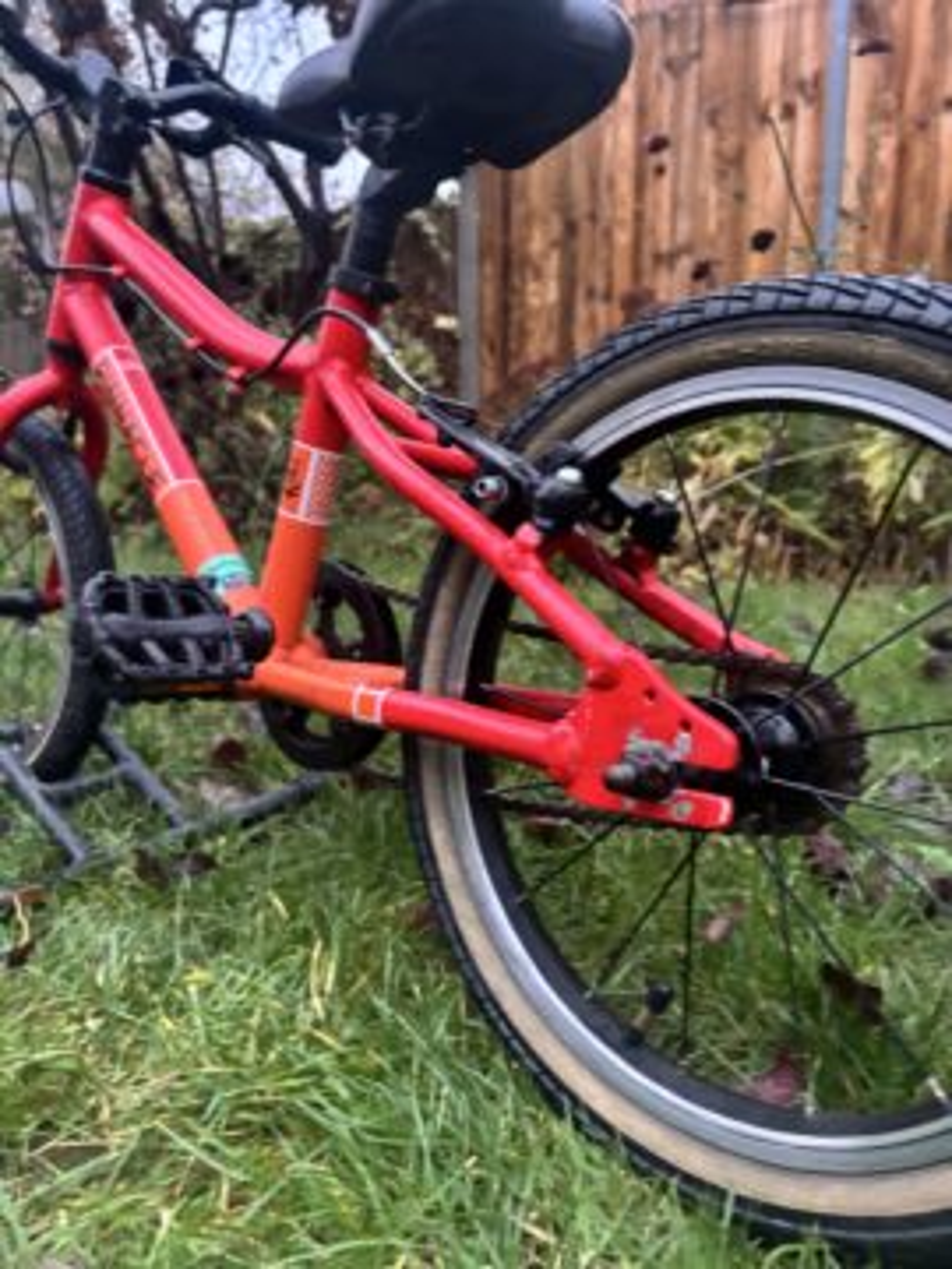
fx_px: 953
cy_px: 634
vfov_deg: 67.3
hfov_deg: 53.1
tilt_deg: -8.4
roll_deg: -2.0
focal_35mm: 26
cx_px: 476
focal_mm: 5.96
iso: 640
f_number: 1.6
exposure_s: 1/36
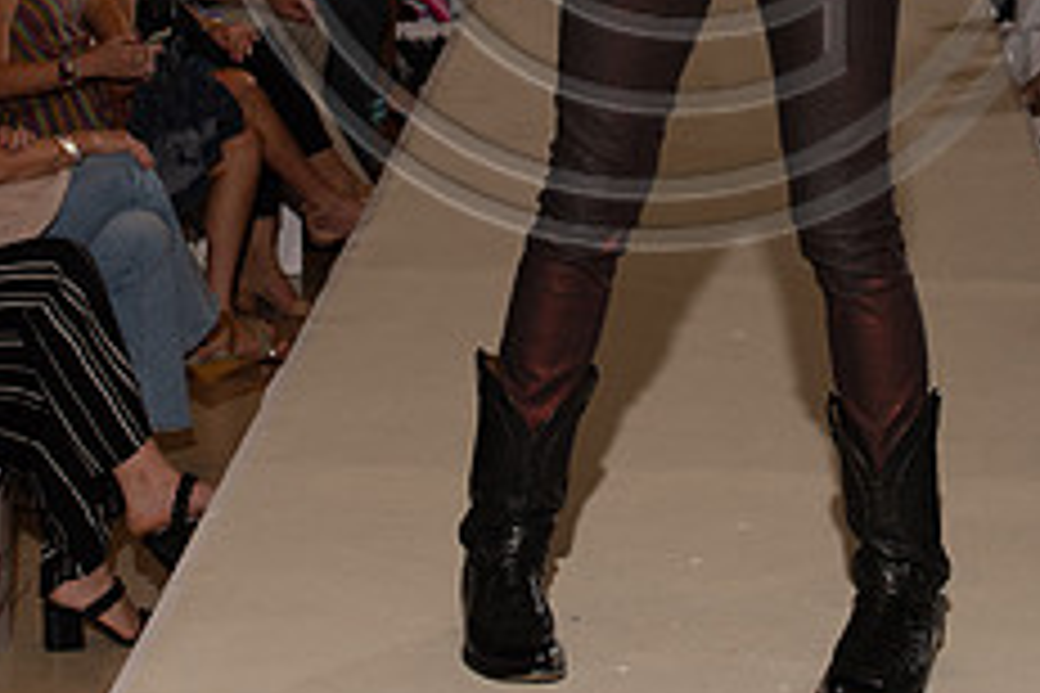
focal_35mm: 136
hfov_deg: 15.1
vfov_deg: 9.9
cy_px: -207
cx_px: 655
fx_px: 3929
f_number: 9
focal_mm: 70
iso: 800
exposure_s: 1/250
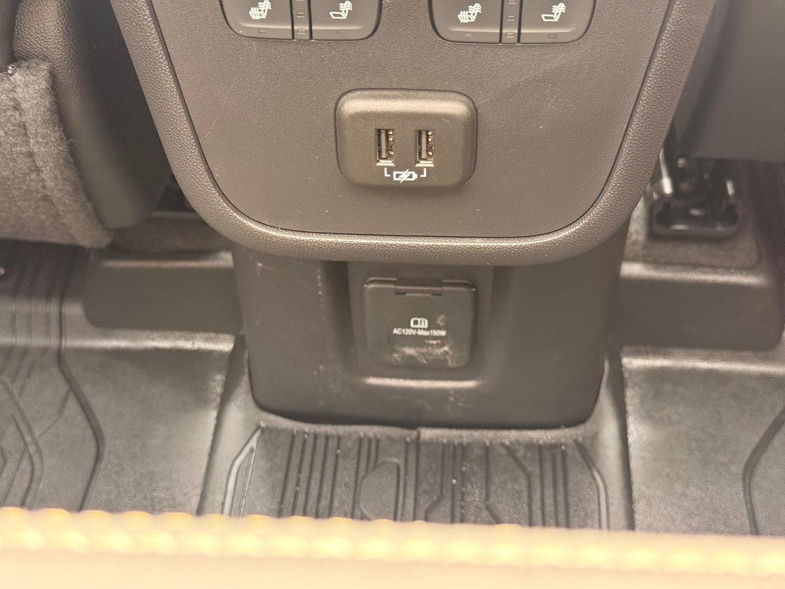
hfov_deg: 39.7
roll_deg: +0.2
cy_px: 294
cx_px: 392
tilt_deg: -43.1
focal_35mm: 48
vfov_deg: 30.3
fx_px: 1089
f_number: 1.78
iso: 320
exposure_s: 1/40
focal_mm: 6.76
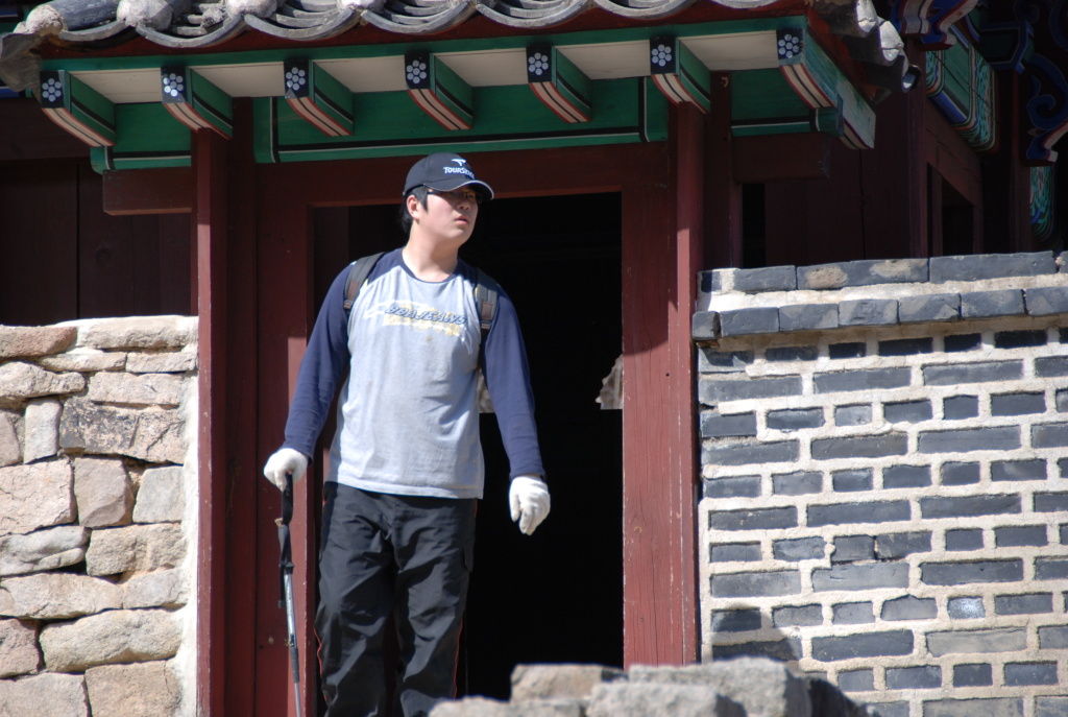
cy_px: 358
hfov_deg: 8.1
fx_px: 7579
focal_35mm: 255
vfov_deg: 5.4
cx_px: 534
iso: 220
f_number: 5.6
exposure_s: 1/500
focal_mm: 170
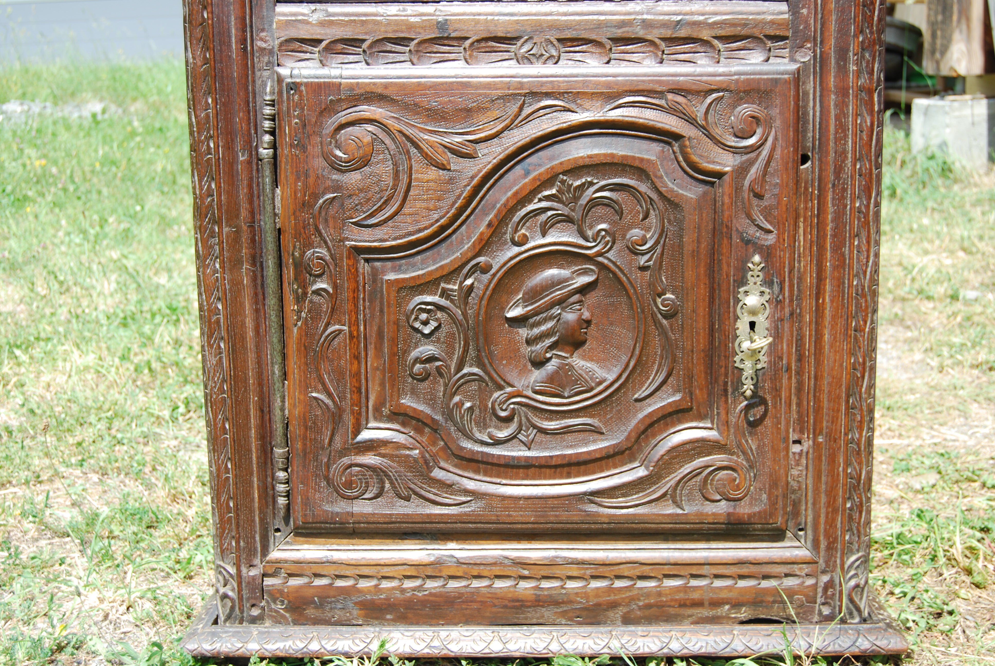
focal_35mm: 48
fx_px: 1328
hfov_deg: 41.1
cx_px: 498
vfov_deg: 28.2
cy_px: 333
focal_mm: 32
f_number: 6.3
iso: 100
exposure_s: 1/160
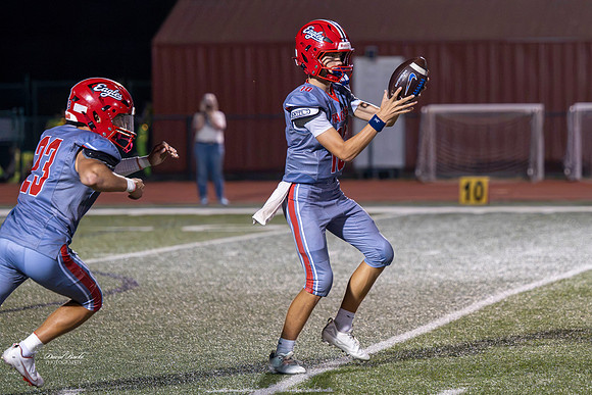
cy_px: 180
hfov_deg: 8.6
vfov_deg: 5.7
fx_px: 3939
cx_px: 373
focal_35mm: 240
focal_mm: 190
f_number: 4
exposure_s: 1/800
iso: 22800
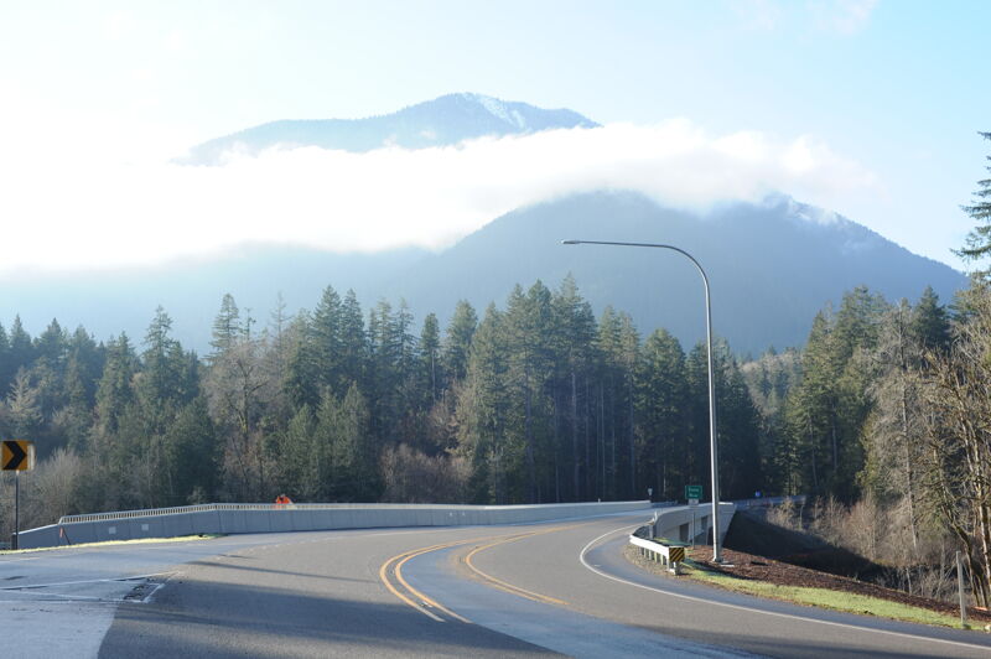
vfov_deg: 26.9
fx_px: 1375
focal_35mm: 50
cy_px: 330
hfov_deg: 39.6
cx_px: 496
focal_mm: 50
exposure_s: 1/160
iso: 200
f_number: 8
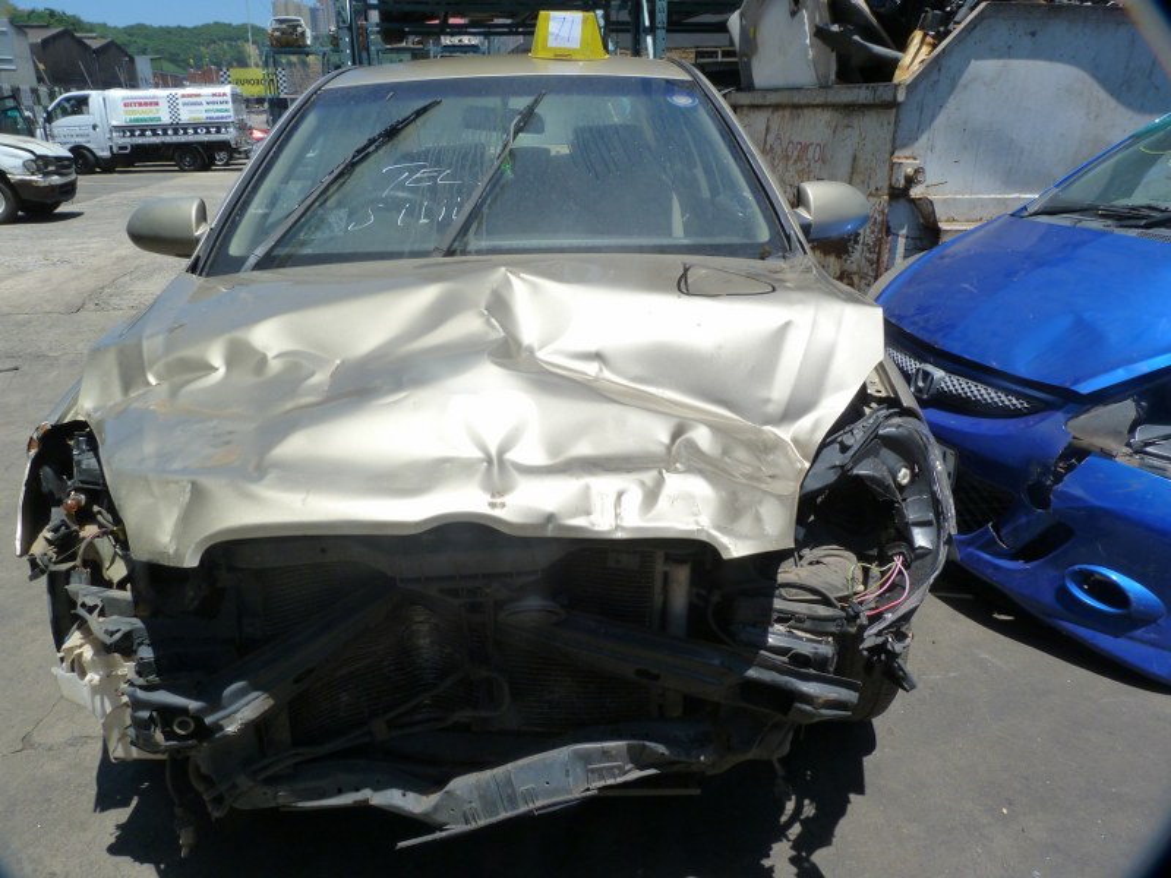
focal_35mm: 25
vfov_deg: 54.9
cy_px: 439
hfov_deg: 69.4
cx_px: 586
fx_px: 846
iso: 125
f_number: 5.6
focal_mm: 4.5
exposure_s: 1/400
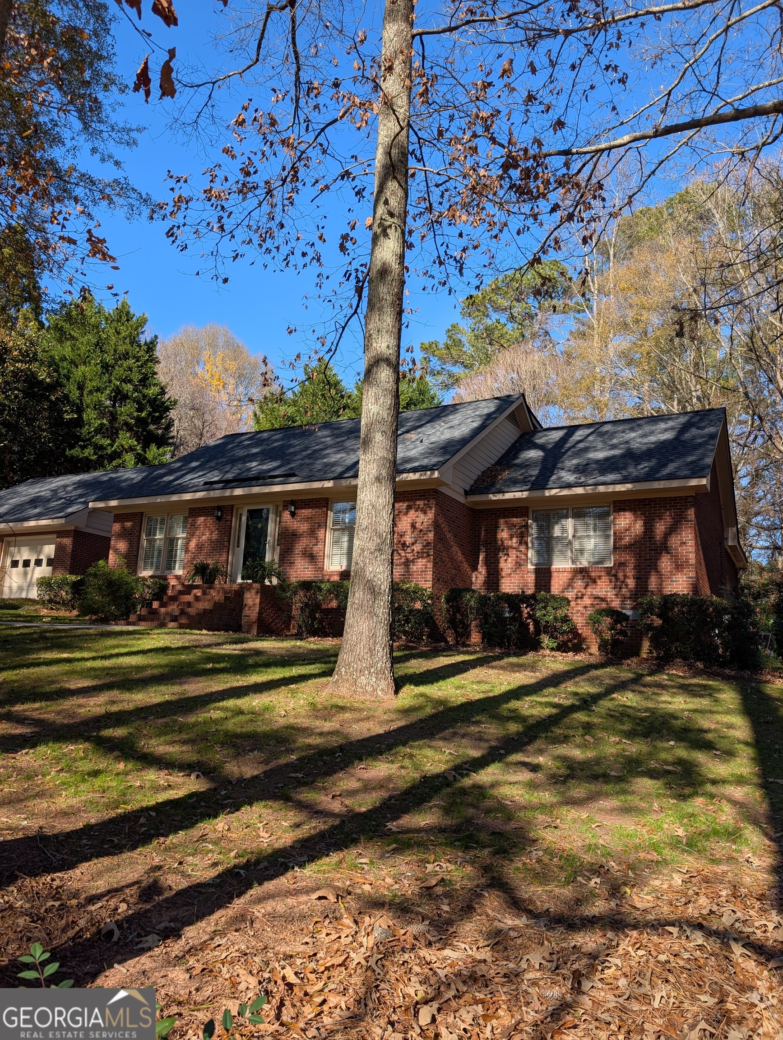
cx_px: 392
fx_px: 722
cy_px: 520
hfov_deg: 56.9
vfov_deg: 71.5
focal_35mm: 24
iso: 22
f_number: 1.68
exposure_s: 1/4065
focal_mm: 6.9
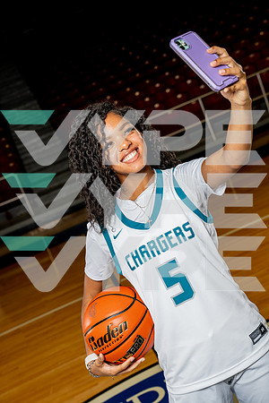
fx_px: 672
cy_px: 202
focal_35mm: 60
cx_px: 134
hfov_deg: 22.6
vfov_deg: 33.4
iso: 640
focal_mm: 60
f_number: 5.6
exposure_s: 1/250
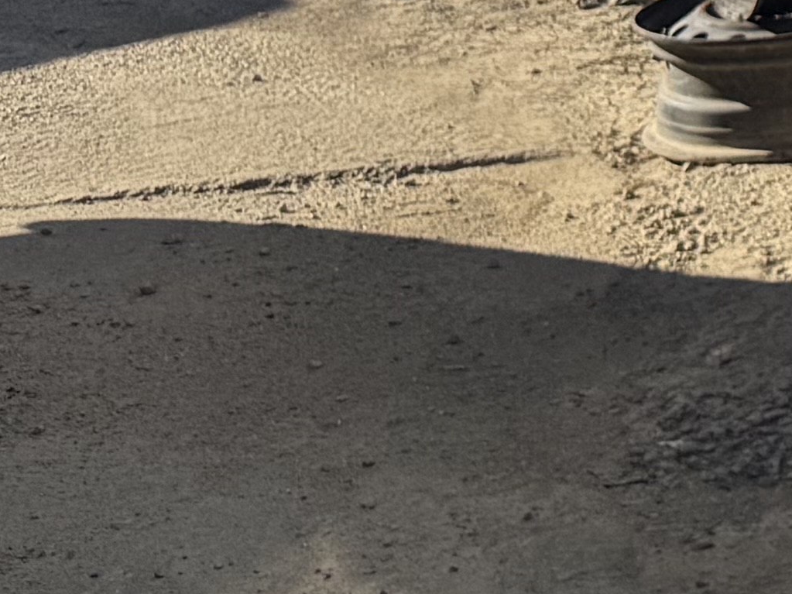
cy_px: -379
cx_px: 2104
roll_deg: -0.9
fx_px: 3066
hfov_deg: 11.3
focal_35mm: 134
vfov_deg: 10.6
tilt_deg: -3.2
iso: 80
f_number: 1.78
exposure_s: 1/6711
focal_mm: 6.76
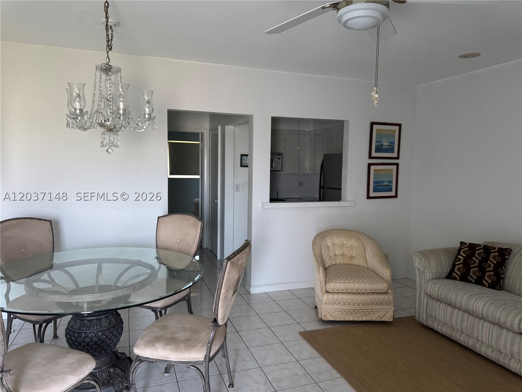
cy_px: 196
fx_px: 362
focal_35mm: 24
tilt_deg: -4.2
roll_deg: -1.3
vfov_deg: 56.8
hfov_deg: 71.6
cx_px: 261
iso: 500
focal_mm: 6.76
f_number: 1.78
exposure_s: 1/60
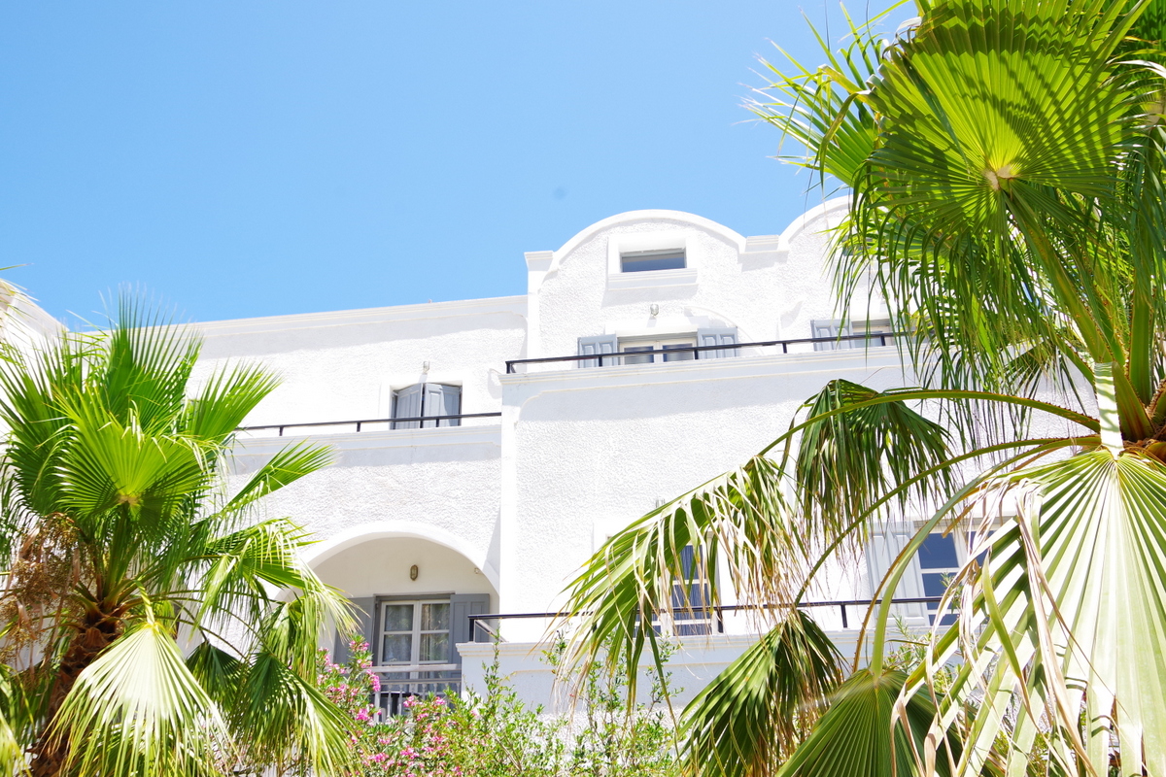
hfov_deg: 67.4
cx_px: 583
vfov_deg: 47.9
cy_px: 388
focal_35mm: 27
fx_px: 874
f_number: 9
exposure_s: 1/60
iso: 100
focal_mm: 18
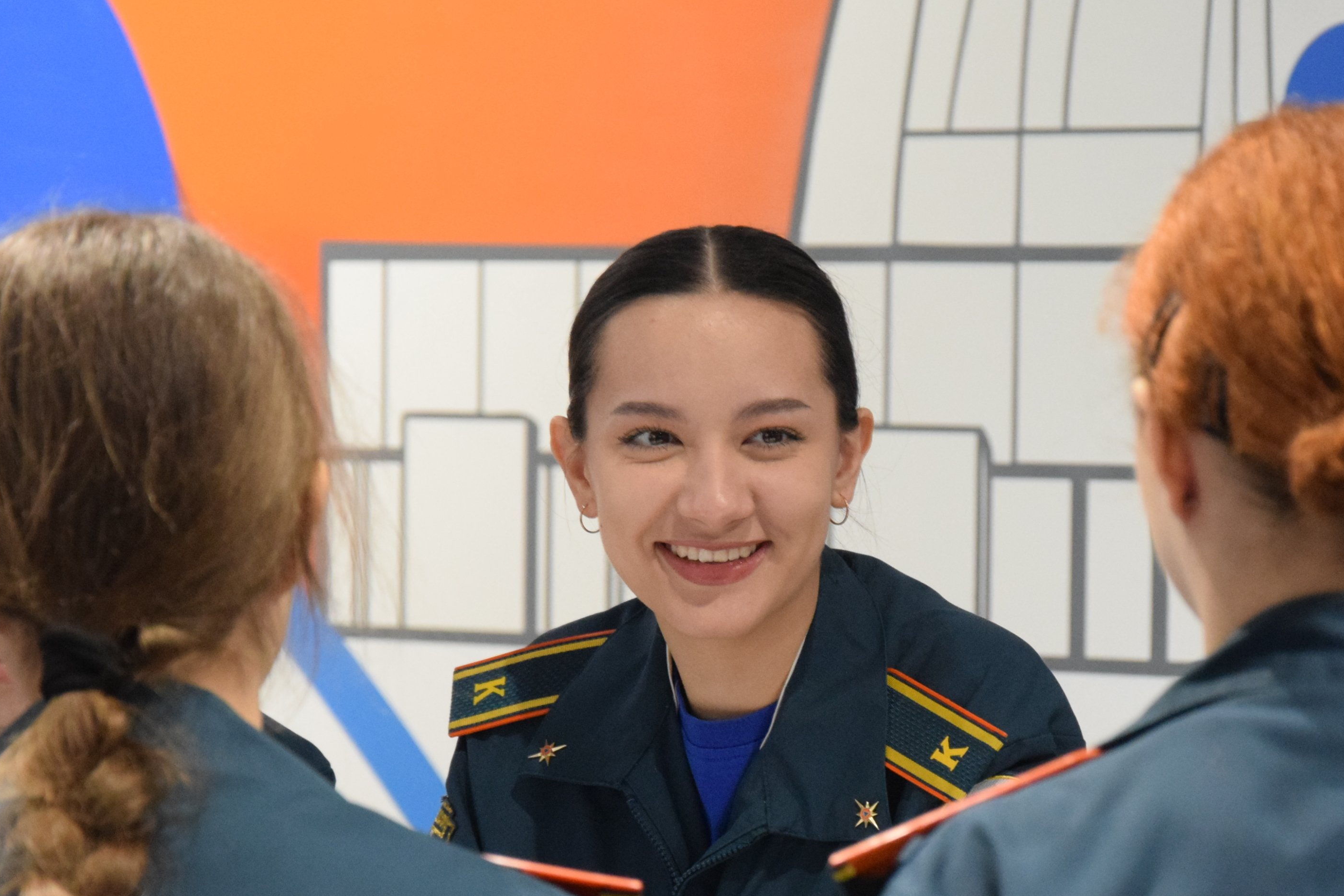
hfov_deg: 10.1
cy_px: 601
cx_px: 823
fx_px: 7610
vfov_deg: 6.7
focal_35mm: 204
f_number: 5.6
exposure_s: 1/200
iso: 3200
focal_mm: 85
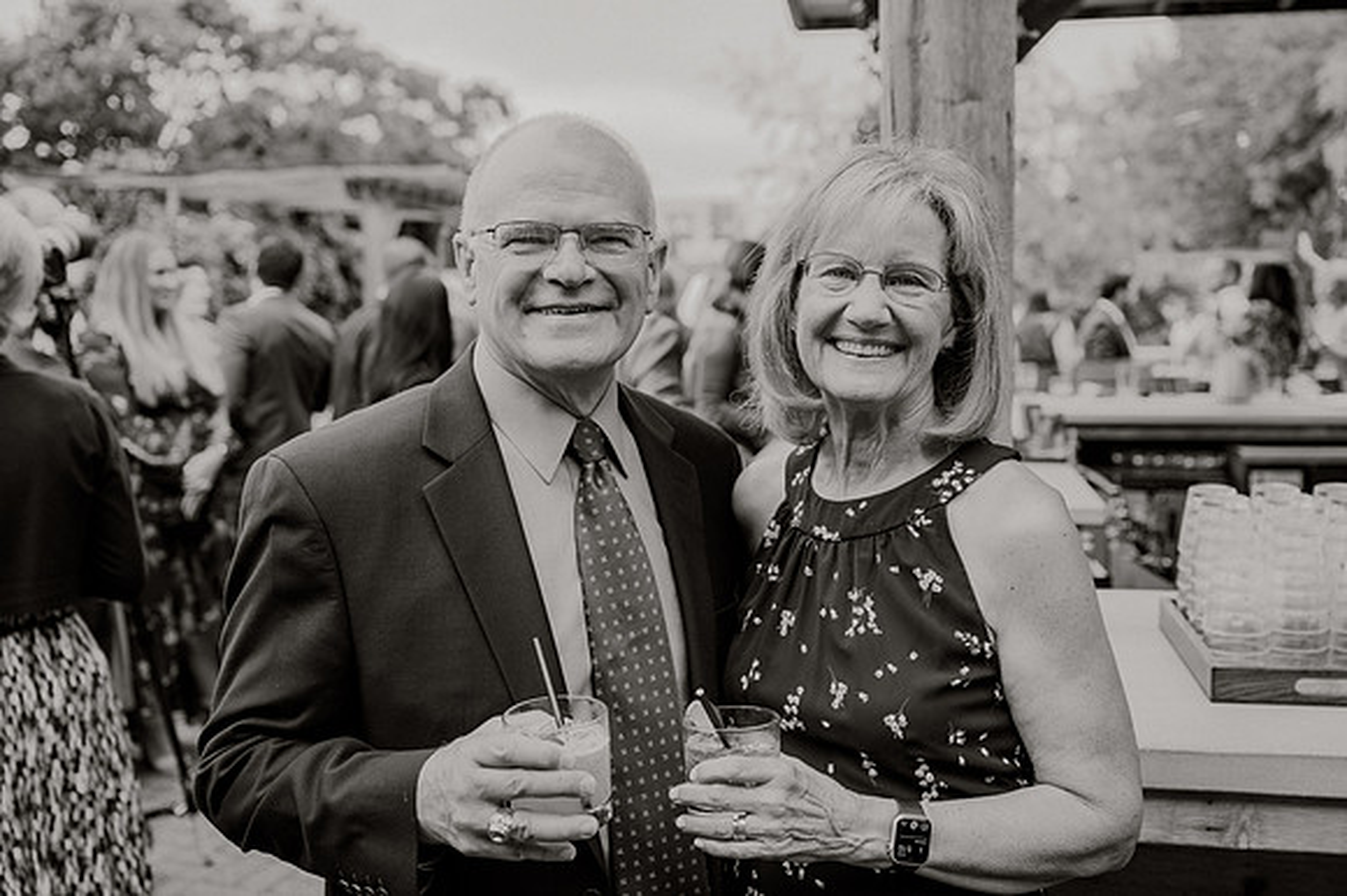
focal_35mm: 38
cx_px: 666
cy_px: 453
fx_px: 1438
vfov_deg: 34.6
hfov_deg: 50.2
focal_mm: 38
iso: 200
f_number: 3.5
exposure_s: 1/200
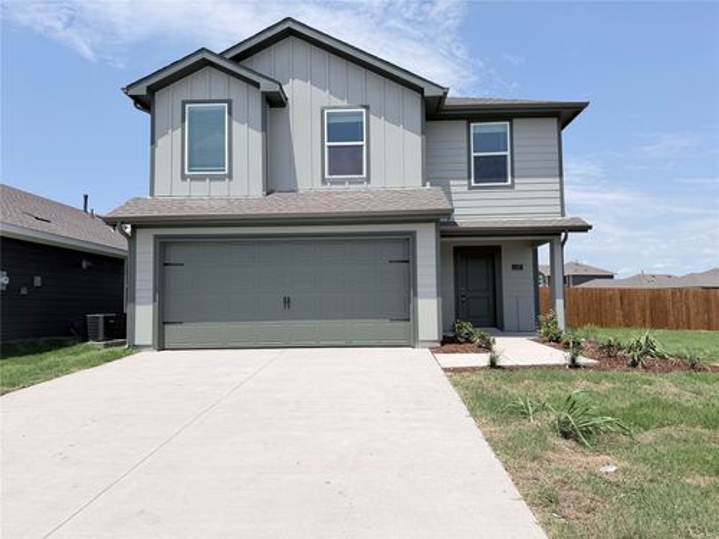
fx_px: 498
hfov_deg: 71.6
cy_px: 270
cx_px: 360
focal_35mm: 24
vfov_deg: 56.8
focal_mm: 6.76
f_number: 1.78
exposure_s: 1/6711
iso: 80
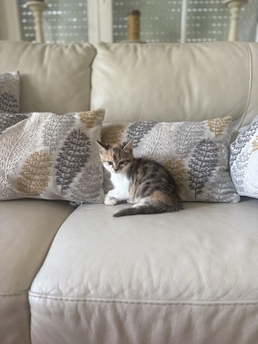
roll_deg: +0.7
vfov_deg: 67.3
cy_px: 172
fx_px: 258
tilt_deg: -17.1
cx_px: 129
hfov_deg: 53.1
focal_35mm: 26
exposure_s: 1/50
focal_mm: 5.96
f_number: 1.6
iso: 160
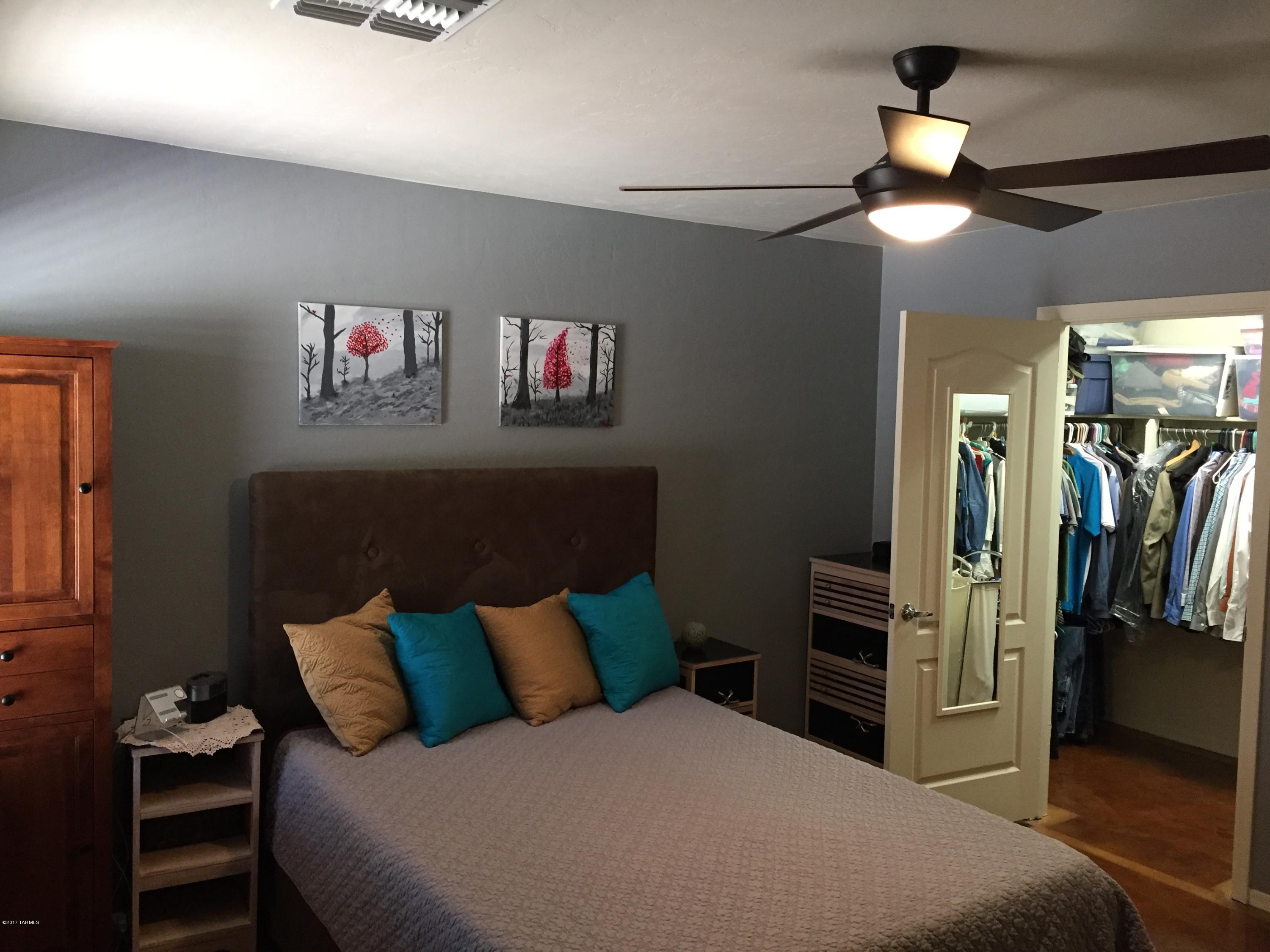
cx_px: 635
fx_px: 1064
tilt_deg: -3.8
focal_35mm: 29
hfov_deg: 61.7
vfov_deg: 48.2
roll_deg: -1.1
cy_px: 476
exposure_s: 1/30
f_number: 2.2
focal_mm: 4.15
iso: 160
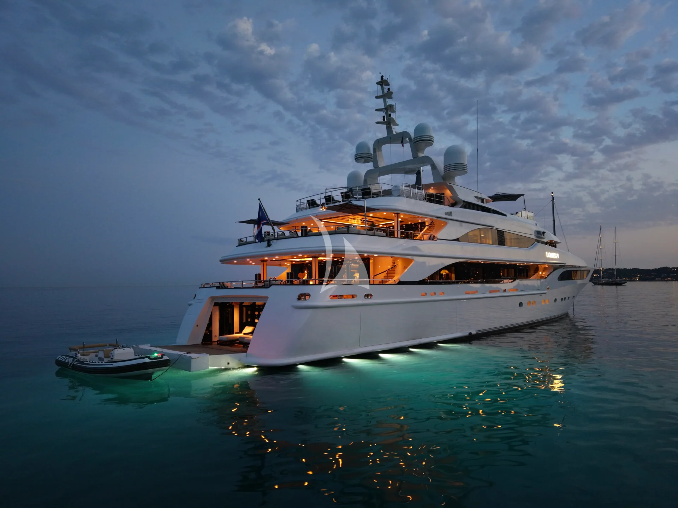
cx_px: 339
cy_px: 254
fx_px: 470
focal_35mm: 24
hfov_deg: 71.6
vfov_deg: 56.8
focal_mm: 8.67
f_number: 1.8
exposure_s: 1/15
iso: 390
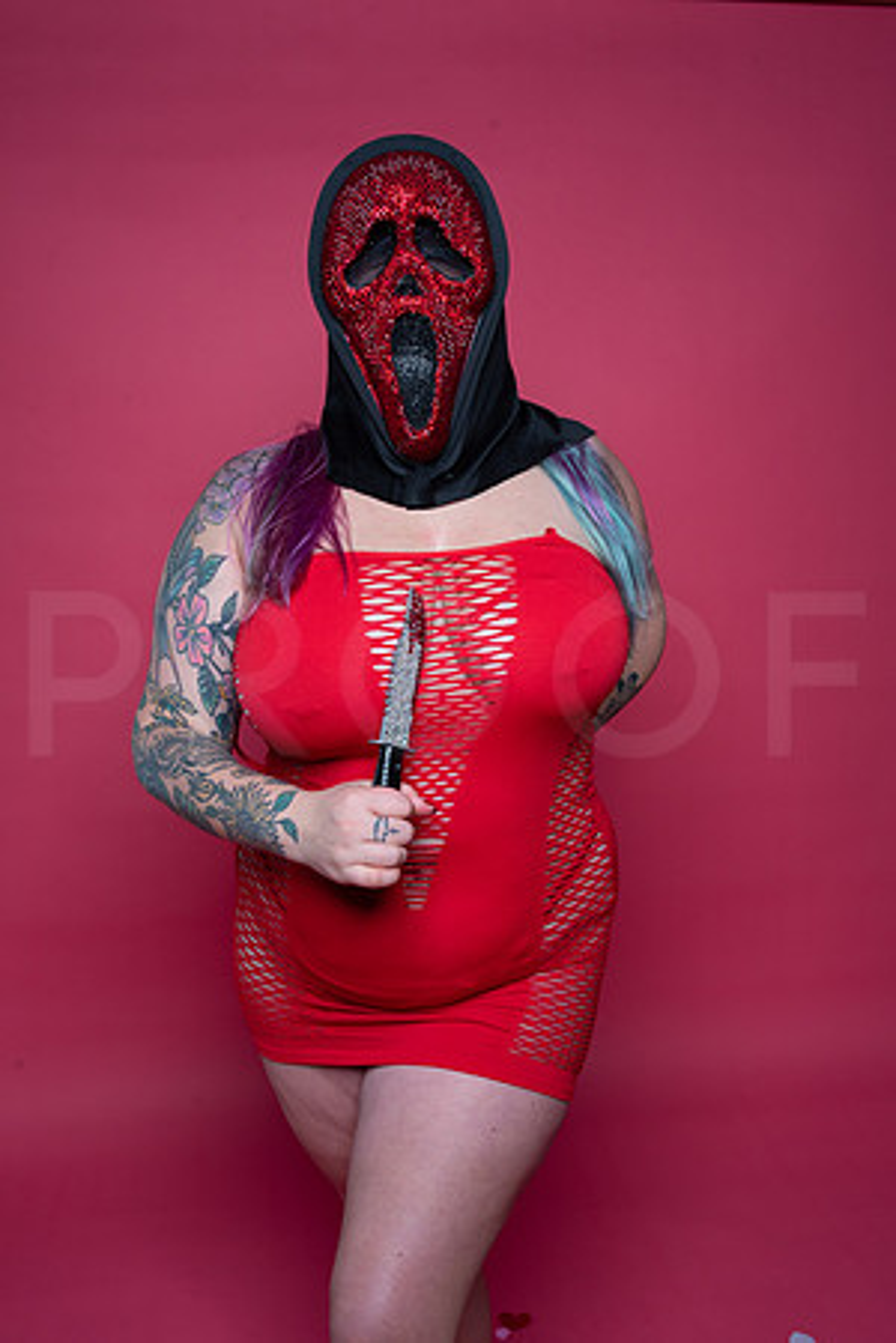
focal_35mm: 35
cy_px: 672
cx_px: 448
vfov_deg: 54.4
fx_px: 1307
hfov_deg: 37.9
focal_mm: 35
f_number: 11
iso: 250
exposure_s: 1/160
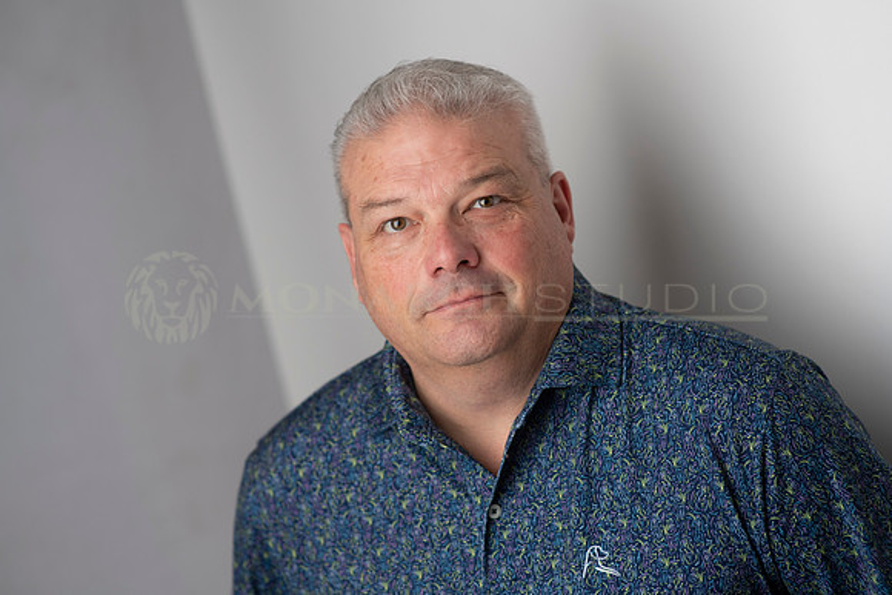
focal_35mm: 85
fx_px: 2107
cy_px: 298
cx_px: 446
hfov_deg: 23.9
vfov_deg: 16.1
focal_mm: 85
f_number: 2.8
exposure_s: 1/200
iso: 160
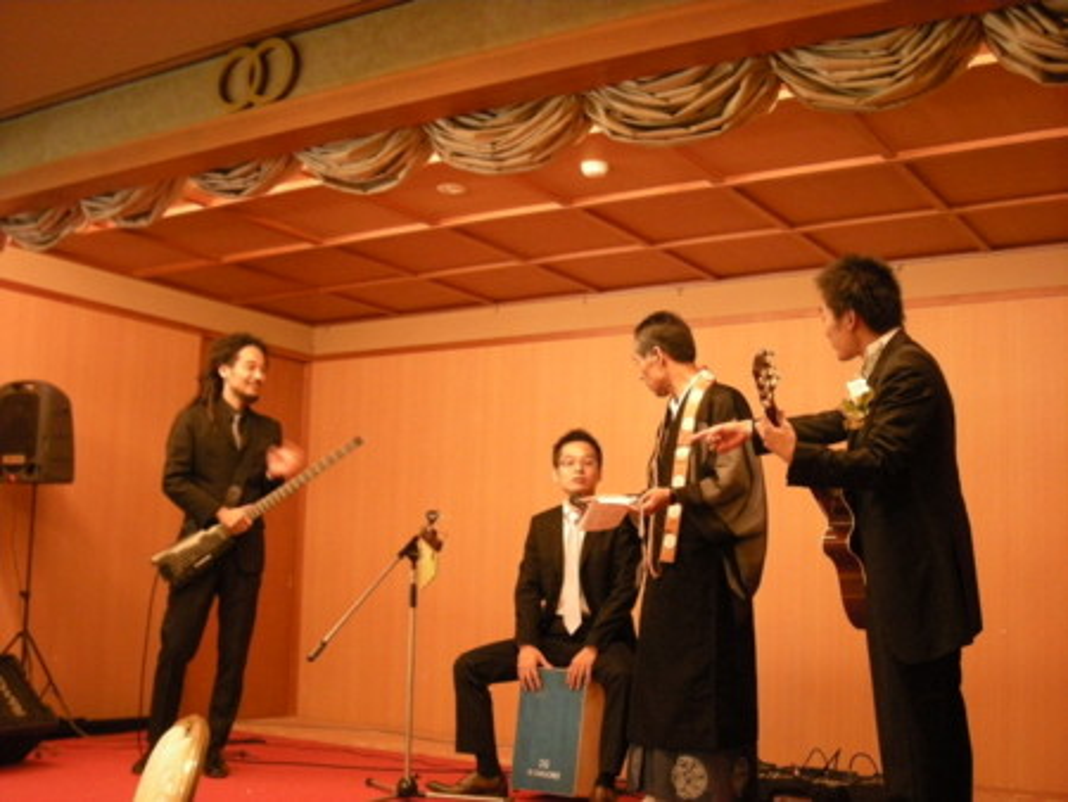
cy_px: 401
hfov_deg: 42.9
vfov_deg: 32.9
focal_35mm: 44
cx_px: 534
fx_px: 1358
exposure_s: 1/22.6
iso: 400
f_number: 3.1
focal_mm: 7.1
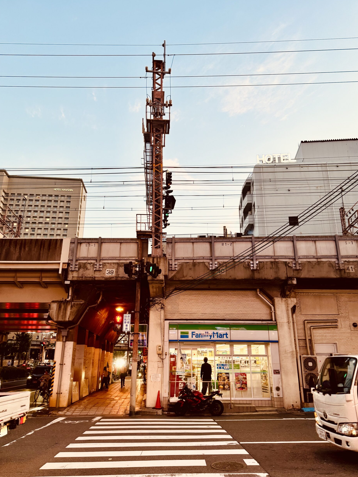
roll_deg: +0.6
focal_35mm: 25
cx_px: 178
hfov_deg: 54.9
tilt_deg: +19.7
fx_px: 345
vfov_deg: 69.4
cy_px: 243
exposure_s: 1/120
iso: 200
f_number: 1.78
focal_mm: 6.76
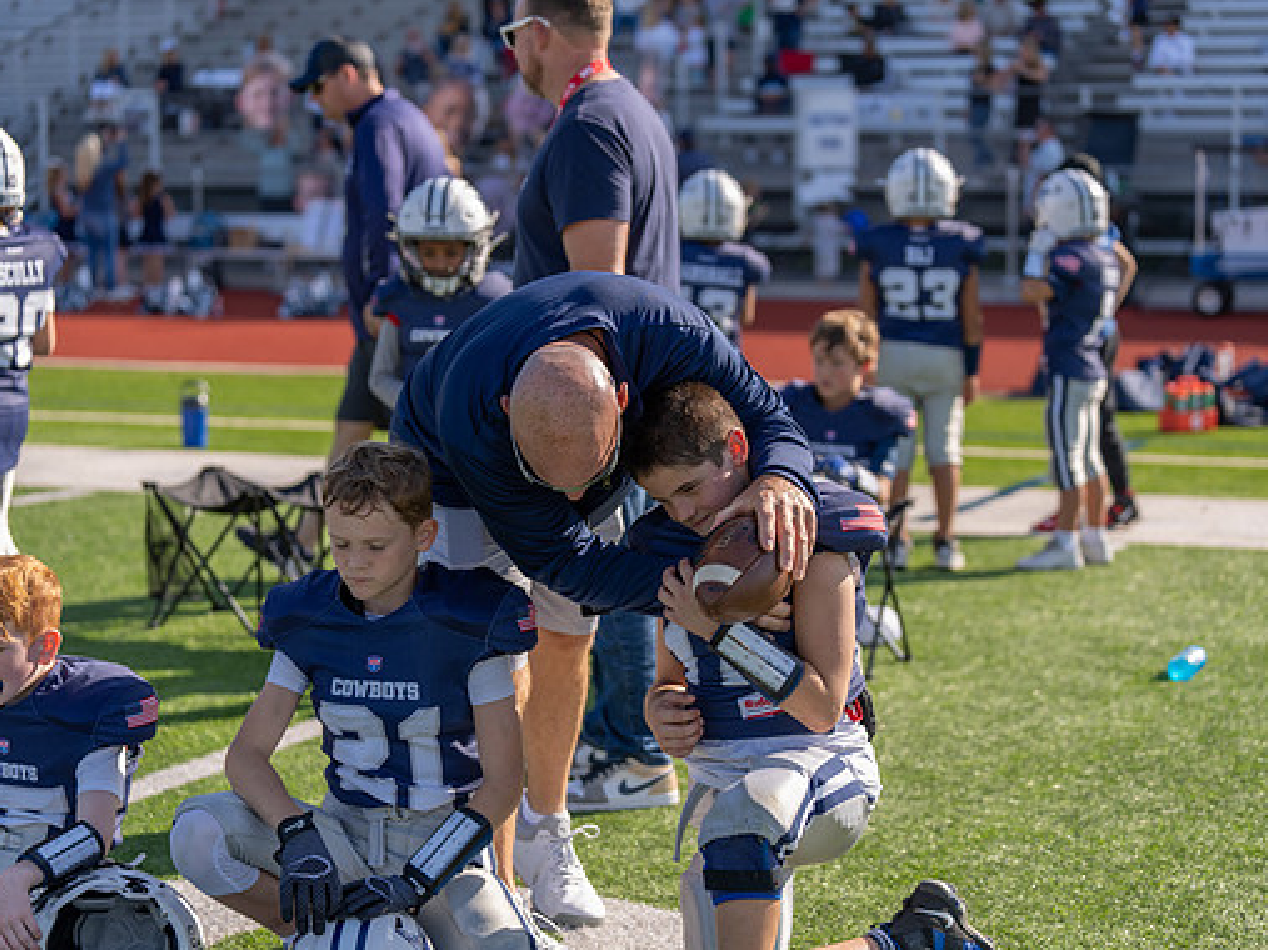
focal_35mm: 77
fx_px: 2820
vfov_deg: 19.1
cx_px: 653
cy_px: 479
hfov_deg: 25.3
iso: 100
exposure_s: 1/1000
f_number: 2.8
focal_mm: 70
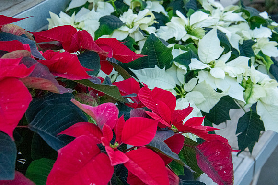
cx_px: 139
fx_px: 896
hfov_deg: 17.6
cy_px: 92
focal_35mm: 116
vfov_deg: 11.8
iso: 16000
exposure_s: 1/180
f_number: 13
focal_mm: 116
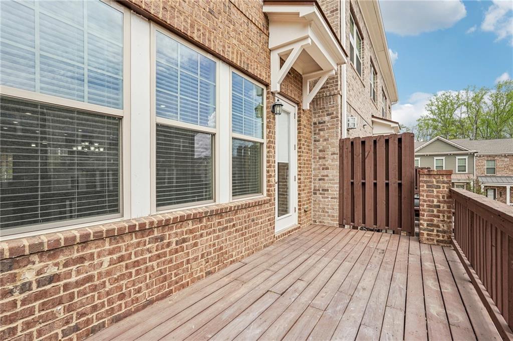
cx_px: 256
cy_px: 170
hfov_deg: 95.0
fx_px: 235
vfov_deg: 72.0
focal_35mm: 16
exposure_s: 1/1600
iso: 800
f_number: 8
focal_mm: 16.5
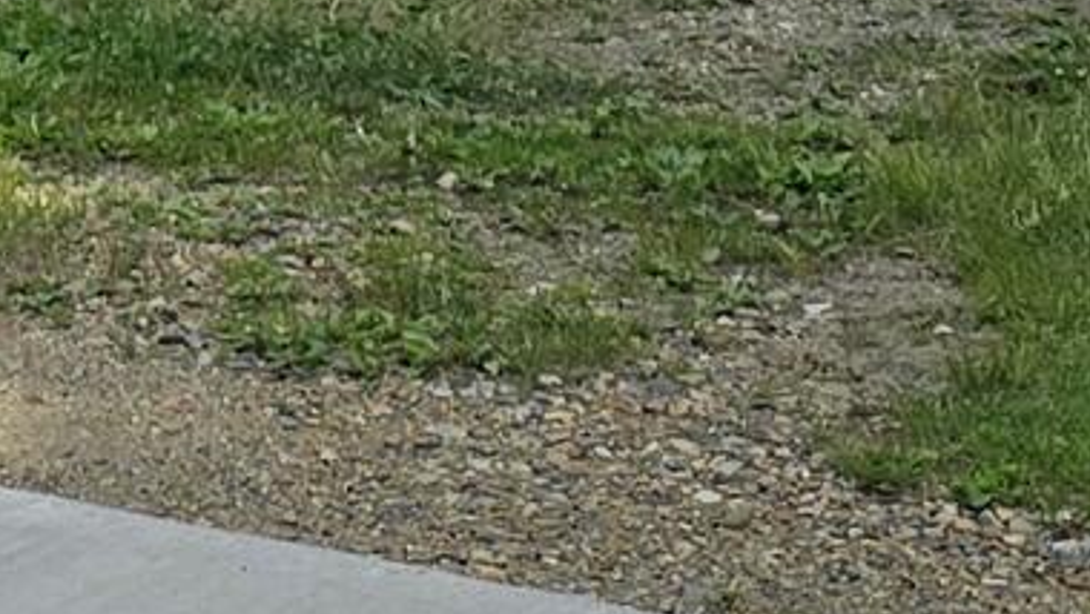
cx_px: -384
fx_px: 5724
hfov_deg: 10.6
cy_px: -1684
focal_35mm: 198
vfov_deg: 5.5
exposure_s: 1/970
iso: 12
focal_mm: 6.3
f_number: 1.7
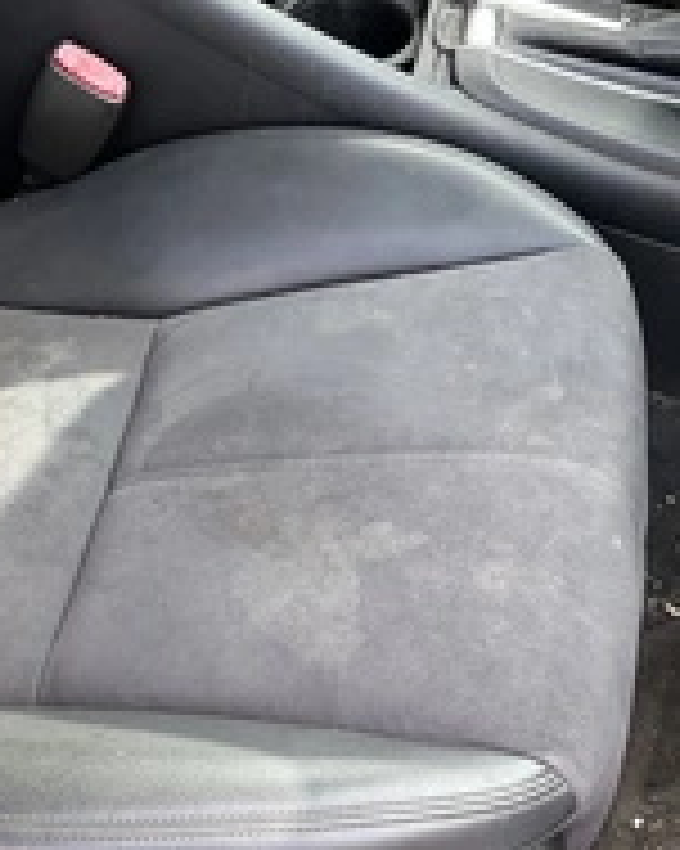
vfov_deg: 31.1
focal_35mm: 60
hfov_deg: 25.2
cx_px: 194
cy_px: 598
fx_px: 1511
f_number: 1.8
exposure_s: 1/122
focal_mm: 3
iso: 25
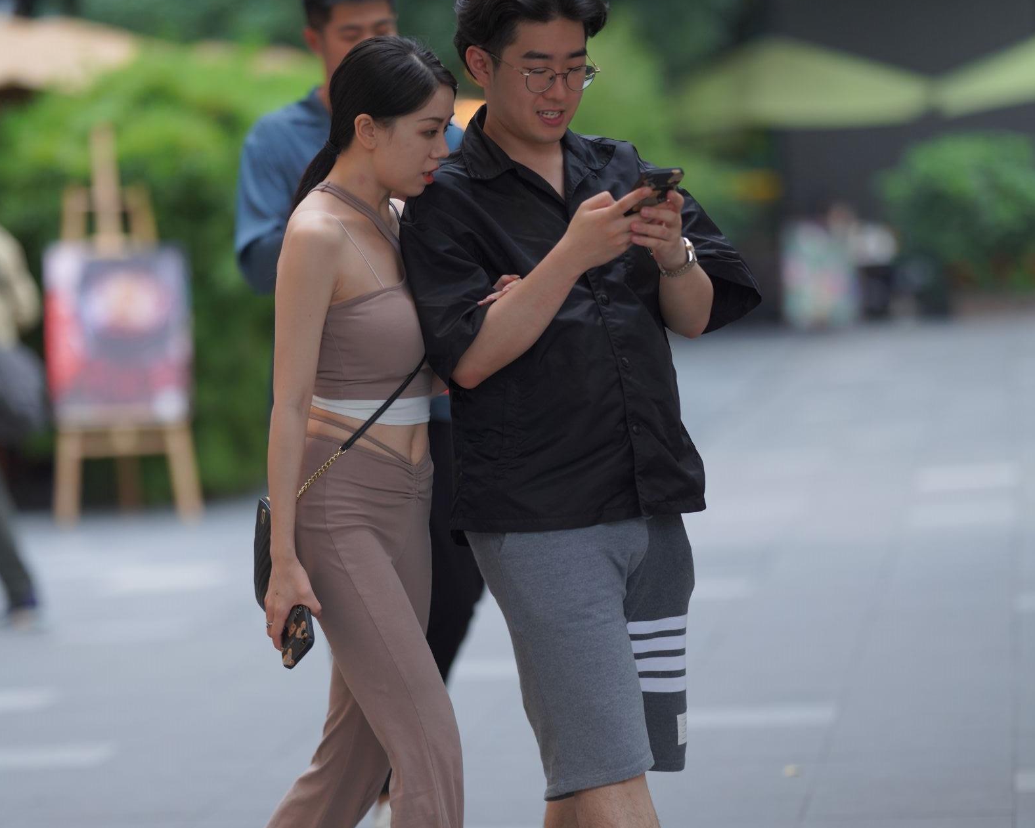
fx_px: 5851
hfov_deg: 10.1
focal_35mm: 191
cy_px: 455
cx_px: 517
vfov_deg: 8.1
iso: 400
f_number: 1.8
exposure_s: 1/640
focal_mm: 135
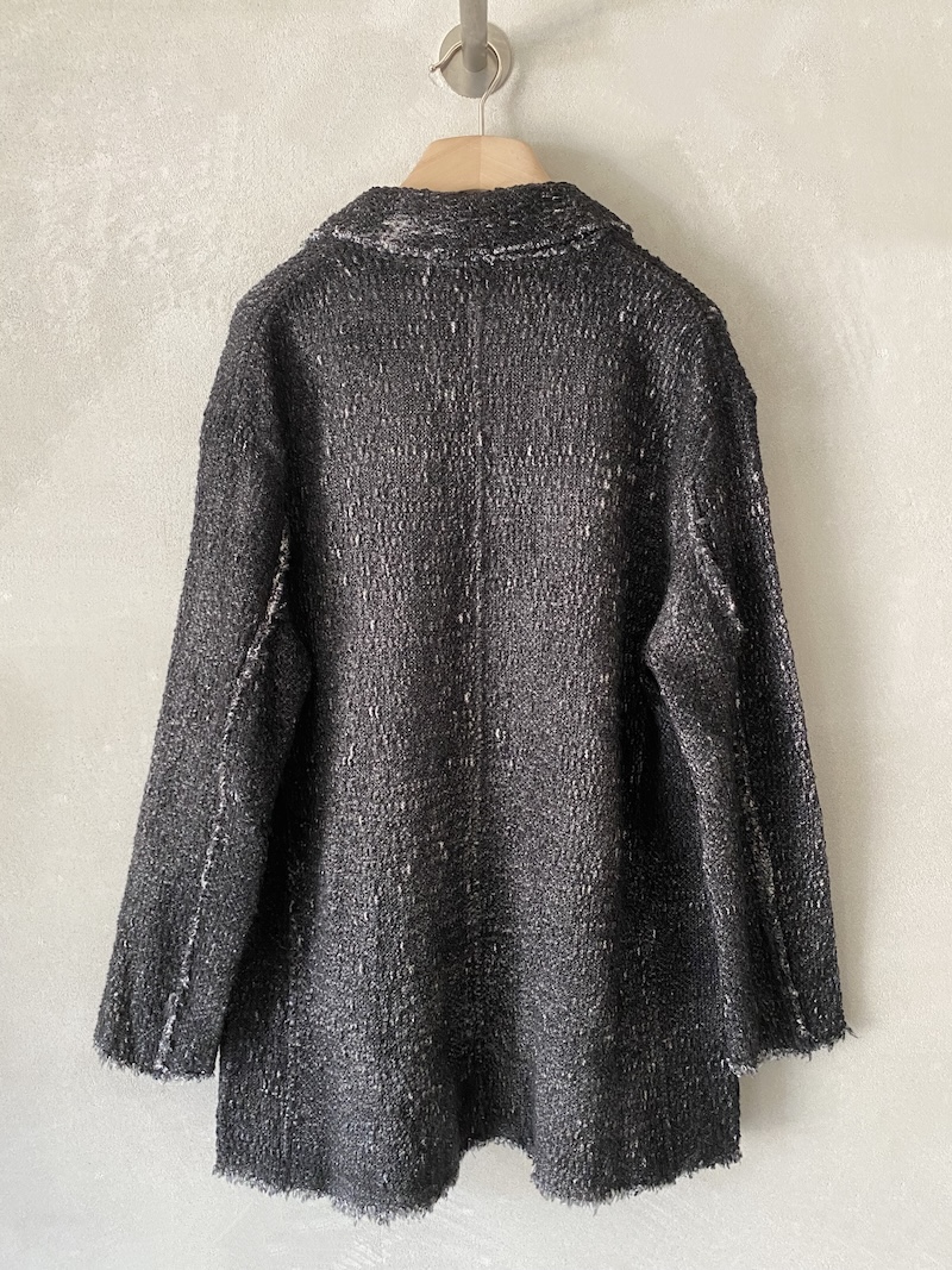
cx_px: 476
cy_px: 635
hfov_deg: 53.1
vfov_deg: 67.3
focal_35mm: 26
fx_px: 954
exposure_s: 1/60
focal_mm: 4.25
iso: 320
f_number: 1.8
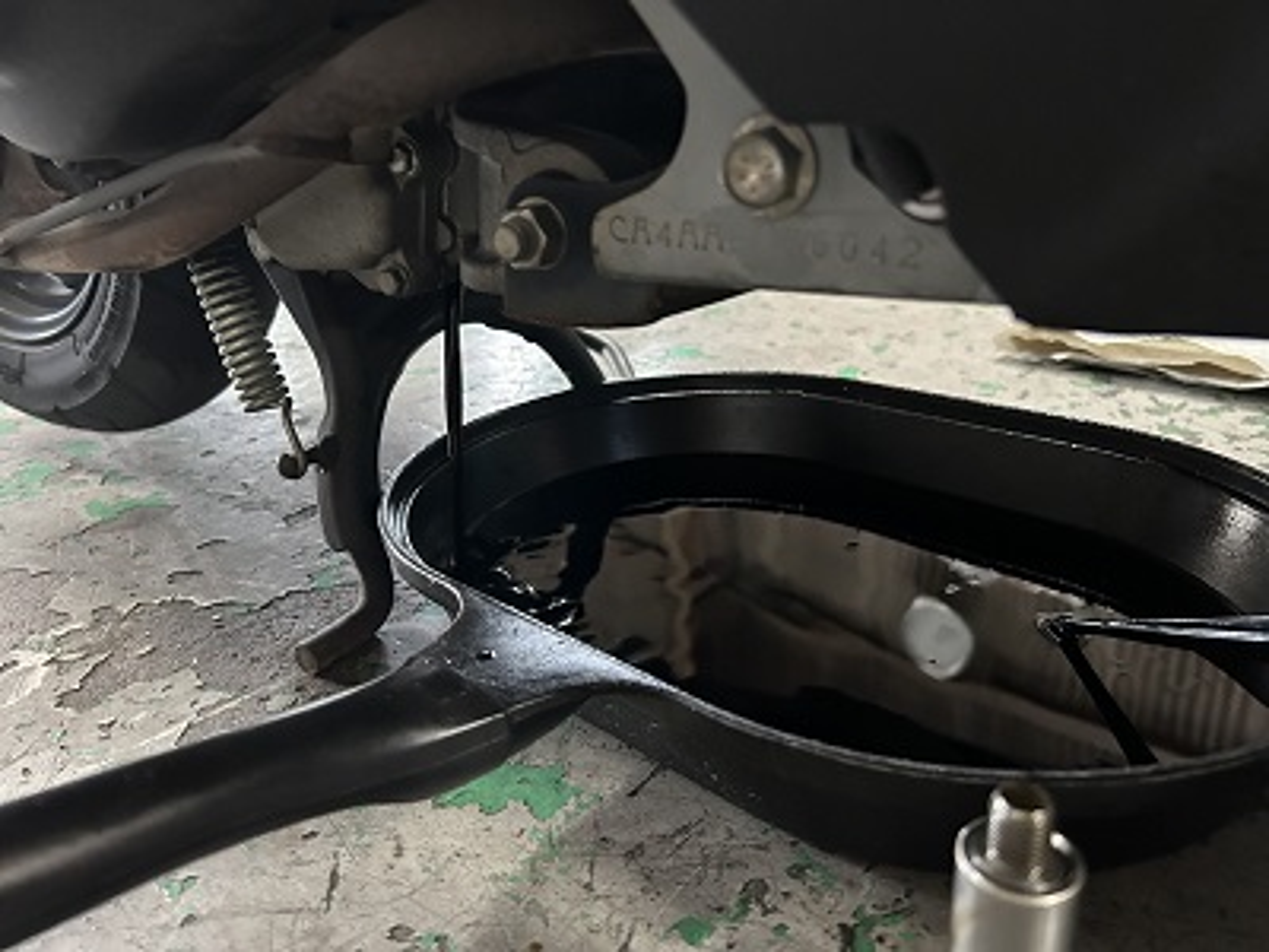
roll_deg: +4.8
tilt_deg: -23.0
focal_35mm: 26
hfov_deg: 67.3
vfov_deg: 53.1
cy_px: 476
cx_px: 634
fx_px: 953
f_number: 1.5
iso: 640
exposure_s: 1/40
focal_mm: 5.7
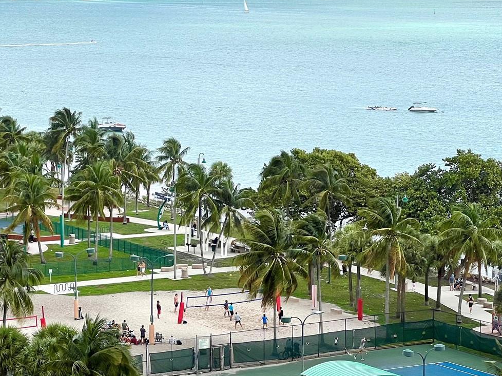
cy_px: 161
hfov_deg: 15.6
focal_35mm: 126
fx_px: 1827
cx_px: 115
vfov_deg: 11.8
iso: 32
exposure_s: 1/737
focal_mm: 9
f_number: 2.8
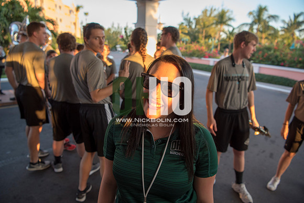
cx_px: 152
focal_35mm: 24
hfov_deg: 73.7
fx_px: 203
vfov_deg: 53.2
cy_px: 102
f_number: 3.5
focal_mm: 24
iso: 250
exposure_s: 1/125
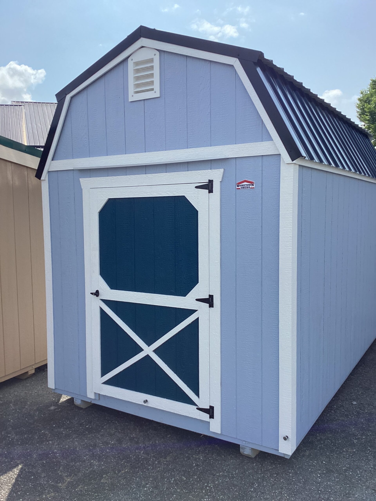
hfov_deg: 45.4
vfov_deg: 58.4
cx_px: 188
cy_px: 250
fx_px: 449
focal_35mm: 31
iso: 25
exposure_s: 1/1294
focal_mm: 3.3
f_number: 2.4
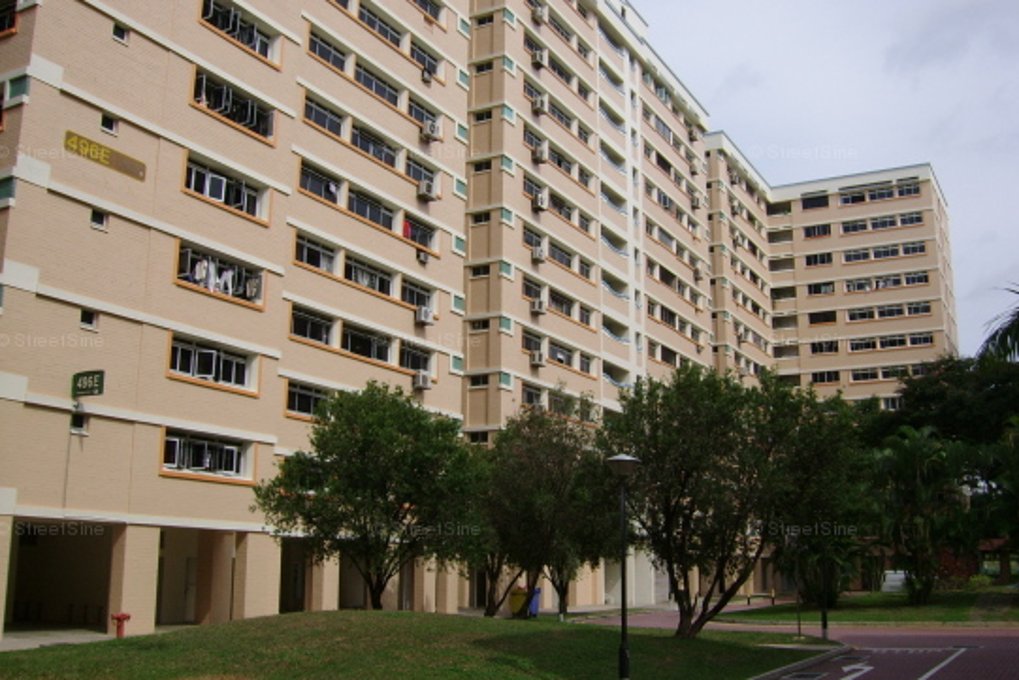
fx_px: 1048
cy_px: 343
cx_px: 512
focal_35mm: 37
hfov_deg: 51.9
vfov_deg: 36.0
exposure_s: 1/706
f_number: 5.8
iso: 50
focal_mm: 5.95
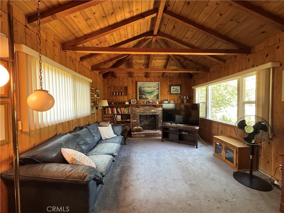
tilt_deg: -2.1
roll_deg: +0.8
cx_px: 142
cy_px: 106
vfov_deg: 85.7
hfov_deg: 102.1
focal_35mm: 14
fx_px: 115
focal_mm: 2.22
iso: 640
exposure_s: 1/60
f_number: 2.2
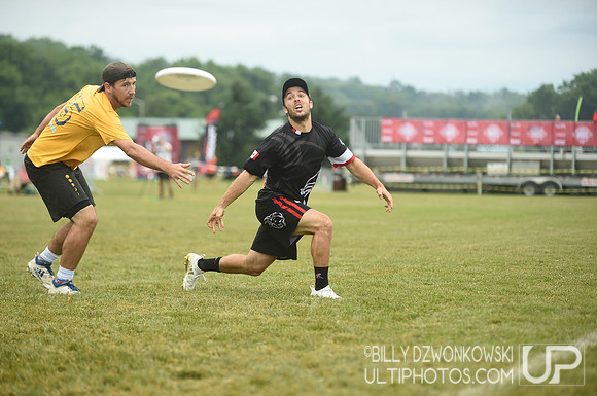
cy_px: 198
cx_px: 298
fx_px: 2318
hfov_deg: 14.7
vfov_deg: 9.8
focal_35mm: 140
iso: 320
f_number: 2.8
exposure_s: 1/1000
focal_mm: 140
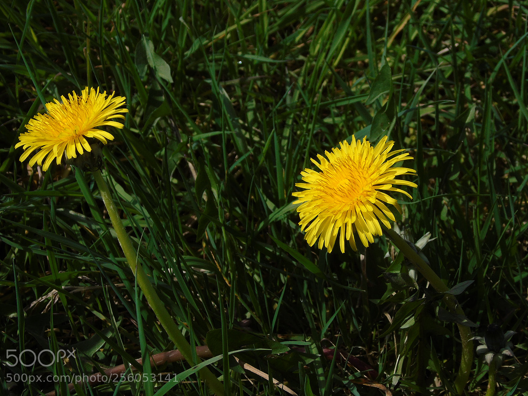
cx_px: 282
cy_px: 183
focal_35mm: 93
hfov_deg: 21.1
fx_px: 1418
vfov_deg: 15.9
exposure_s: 1/1250
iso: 80
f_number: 4.3
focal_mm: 15
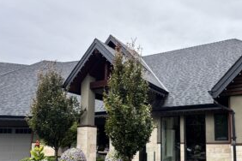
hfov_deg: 58.8
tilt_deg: +6.5
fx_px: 208
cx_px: 163
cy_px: 119
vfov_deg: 41.2
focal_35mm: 31
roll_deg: +0.3
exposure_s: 1/242
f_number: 2.2
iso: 40
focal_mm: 2.22
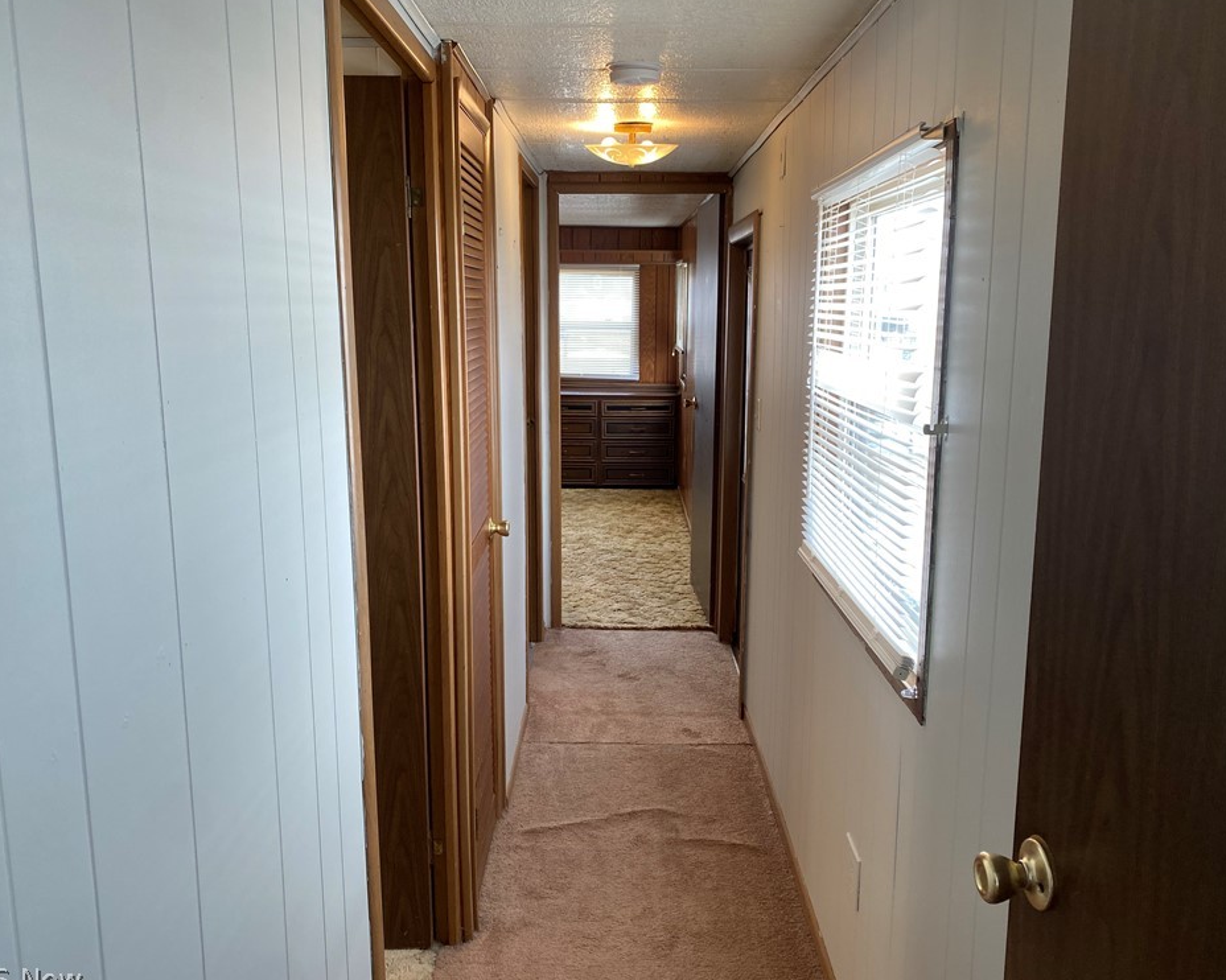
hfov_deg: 62.2
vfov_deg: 51.5
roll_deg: -0.5
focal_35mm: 28
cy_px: 494
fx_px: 1016
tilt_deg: -8.3
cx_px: 621
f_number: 1.8
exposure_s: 1/120
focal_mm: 4.25
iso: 80
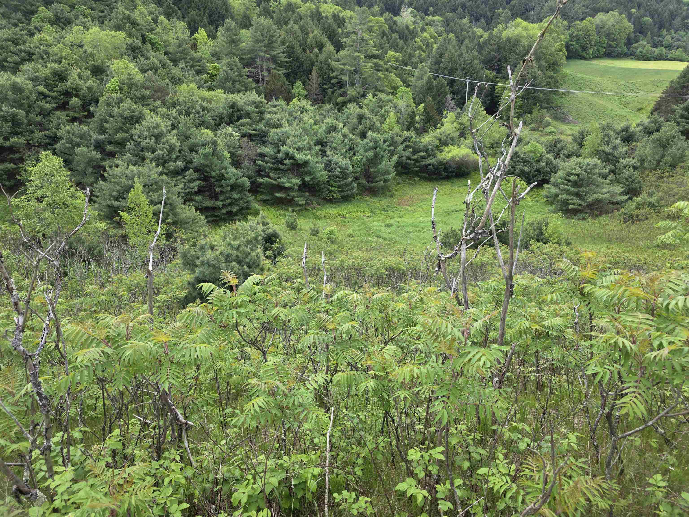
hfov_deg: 73.9
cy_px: 258
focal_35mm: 23
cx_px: 344
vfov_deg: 58.9
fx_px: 458
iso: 32
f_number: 1.7
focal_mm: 6.3
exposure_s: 1/359
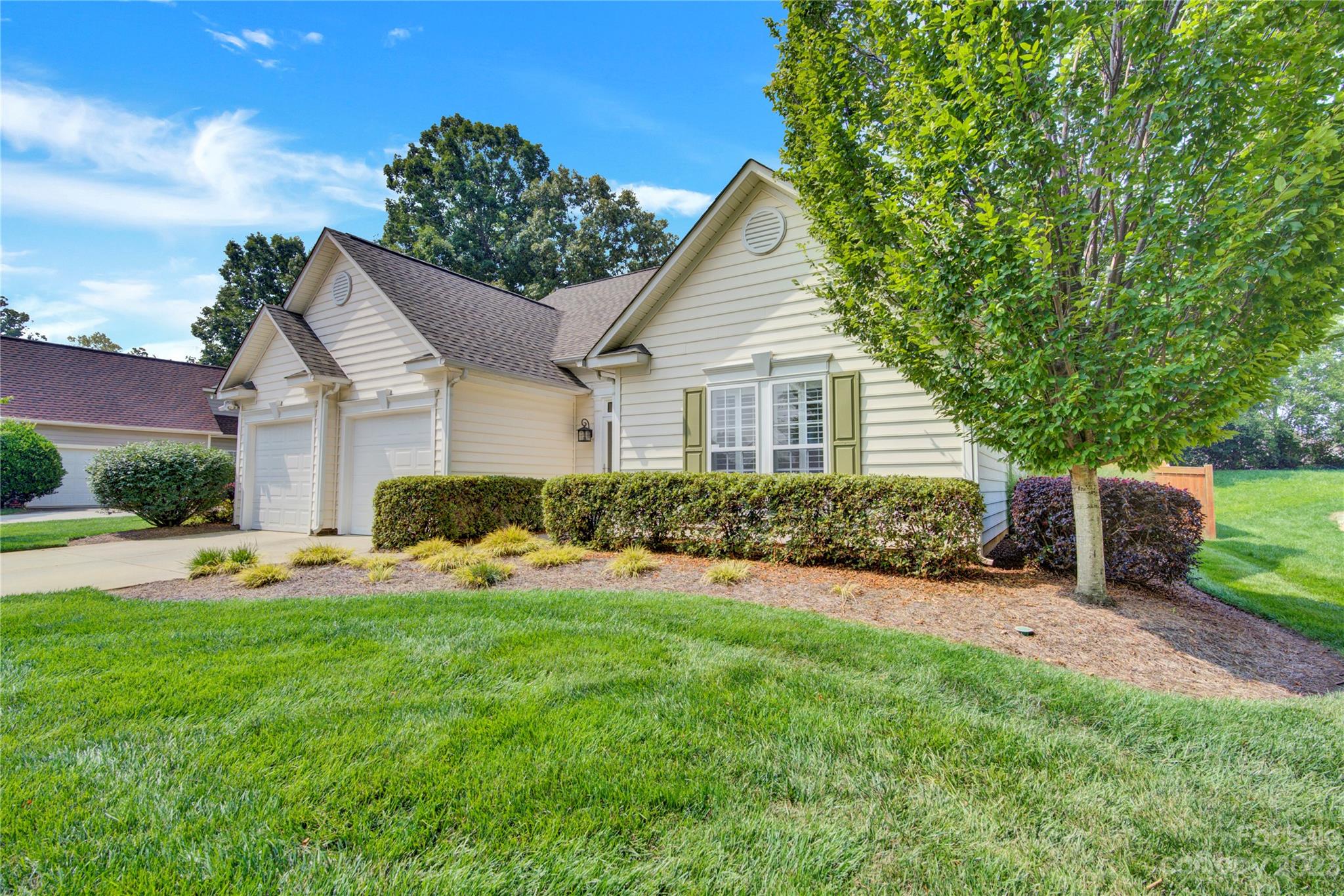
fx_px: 597
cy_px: 448
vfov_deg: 73.8
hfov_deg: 96.7
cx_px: 672
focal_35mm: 16
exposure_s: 1/800
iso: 640
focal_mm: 16
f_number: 9
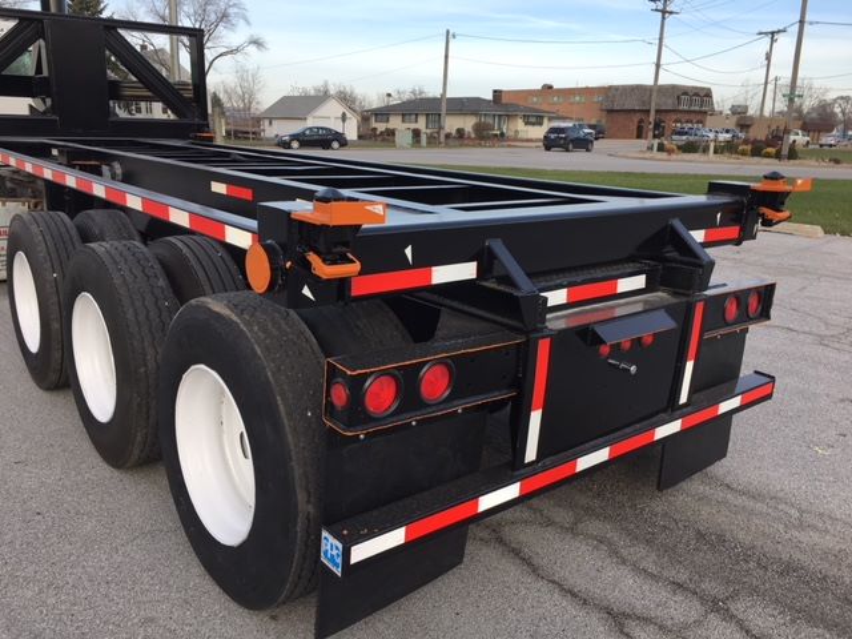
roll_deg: -1.2
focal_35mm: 29
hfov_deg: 61.7
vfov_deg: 48.2
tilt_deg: -13.7
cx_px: 426
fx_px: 714
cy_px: 320
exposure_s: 1/475
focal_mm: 4.15
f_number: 2.2
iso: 25
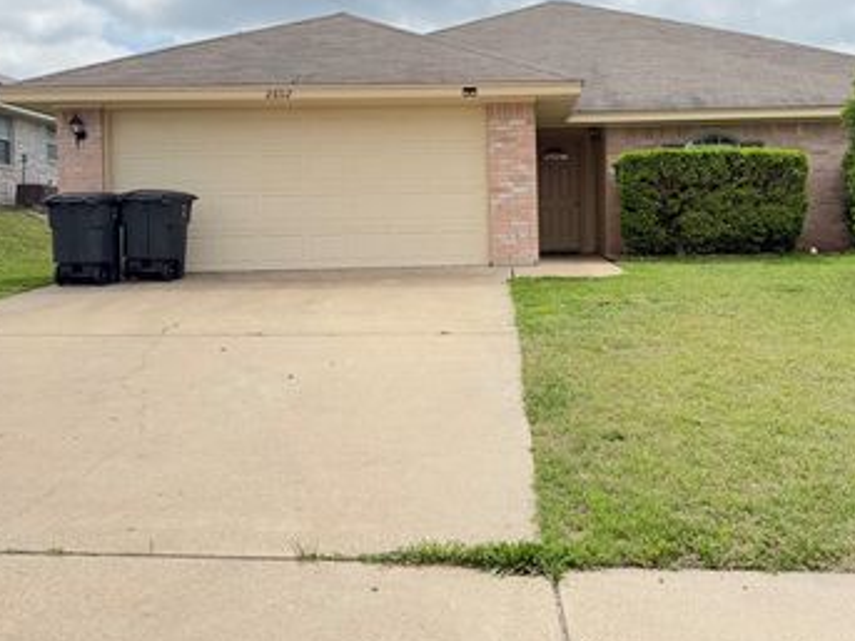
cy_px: 223
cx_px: 526
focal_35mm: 35
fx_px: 864
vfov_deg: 40.3
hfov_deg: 52.2
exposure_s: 1/1812
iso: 80
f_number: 1.78
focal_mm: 6.76
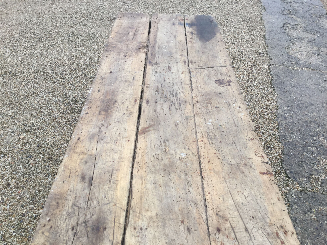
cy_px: 122
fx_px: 293
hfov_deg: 58.4
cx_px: 164
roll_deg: -3.4
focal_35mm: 31
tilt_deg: -39.7
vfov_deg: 45.4
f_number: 2.4
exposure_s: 1/231
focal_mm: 3.3
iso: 25
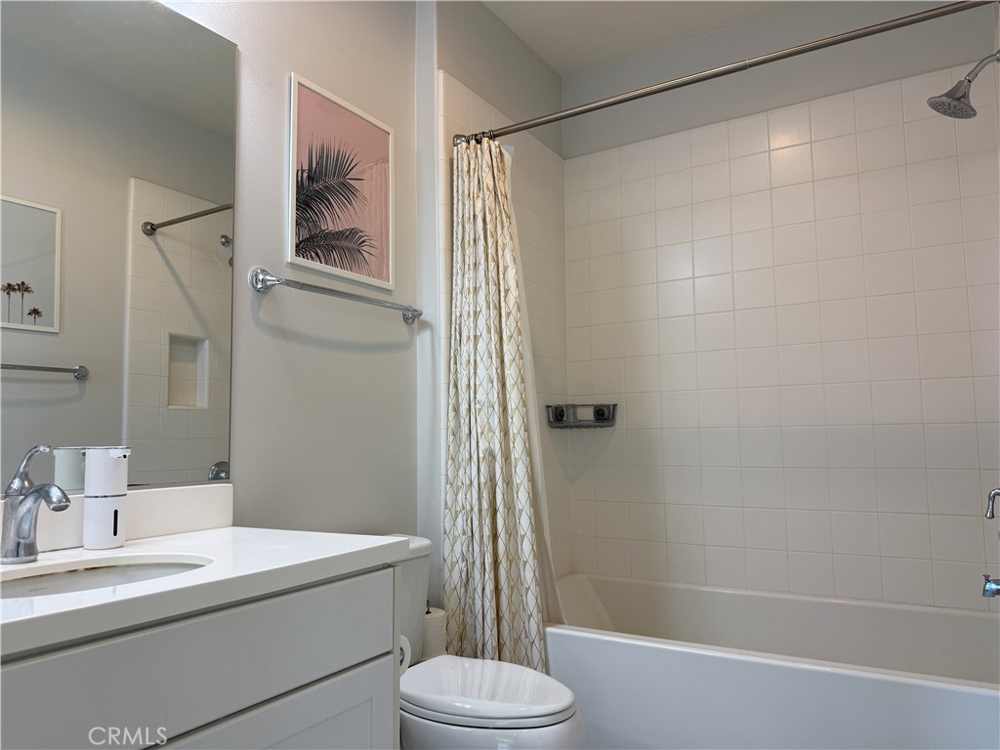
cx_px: 500
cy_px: 375
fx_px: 693
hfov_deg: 71.6
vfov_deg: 56.8
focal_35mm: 24
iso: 80
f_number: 1.78
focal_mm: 6.76
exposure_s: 1/120
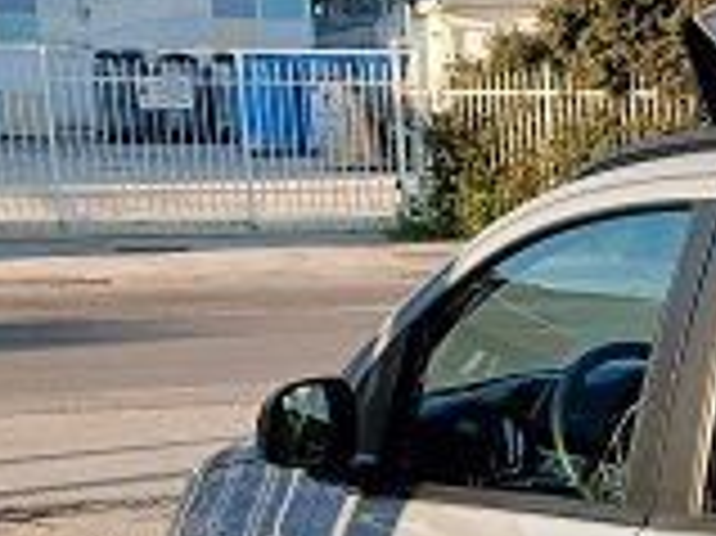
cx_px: 1112
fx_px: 2108
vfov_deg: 14.1
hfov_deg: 17.2
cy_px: 599
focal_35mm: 102
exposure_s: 1/181
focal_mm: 3.98
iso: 20
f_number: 1.8
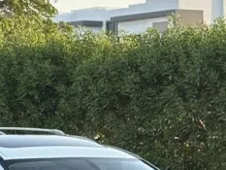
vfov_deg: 10.4
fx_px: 934
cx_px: 75
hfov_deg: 13.8
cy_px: 57
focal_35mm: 143
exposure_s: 1/336
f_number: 1.6
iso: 32
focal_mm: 5.96
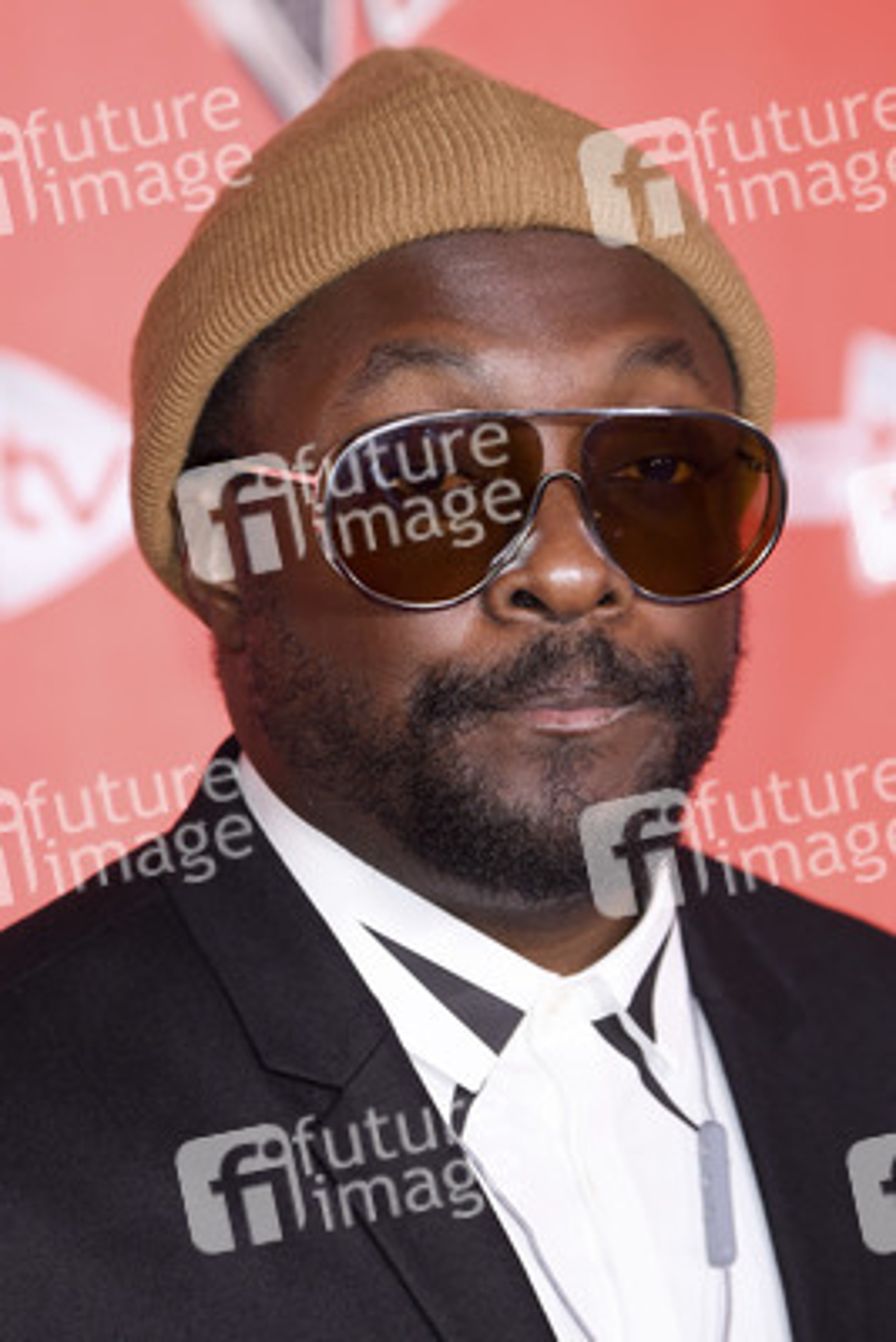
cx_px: 448
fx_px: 9325
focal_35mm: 250
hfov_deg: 5.5
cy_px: 671
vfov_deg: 8.2
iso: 1000
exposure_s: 1/250
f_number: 5.6
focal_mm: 250
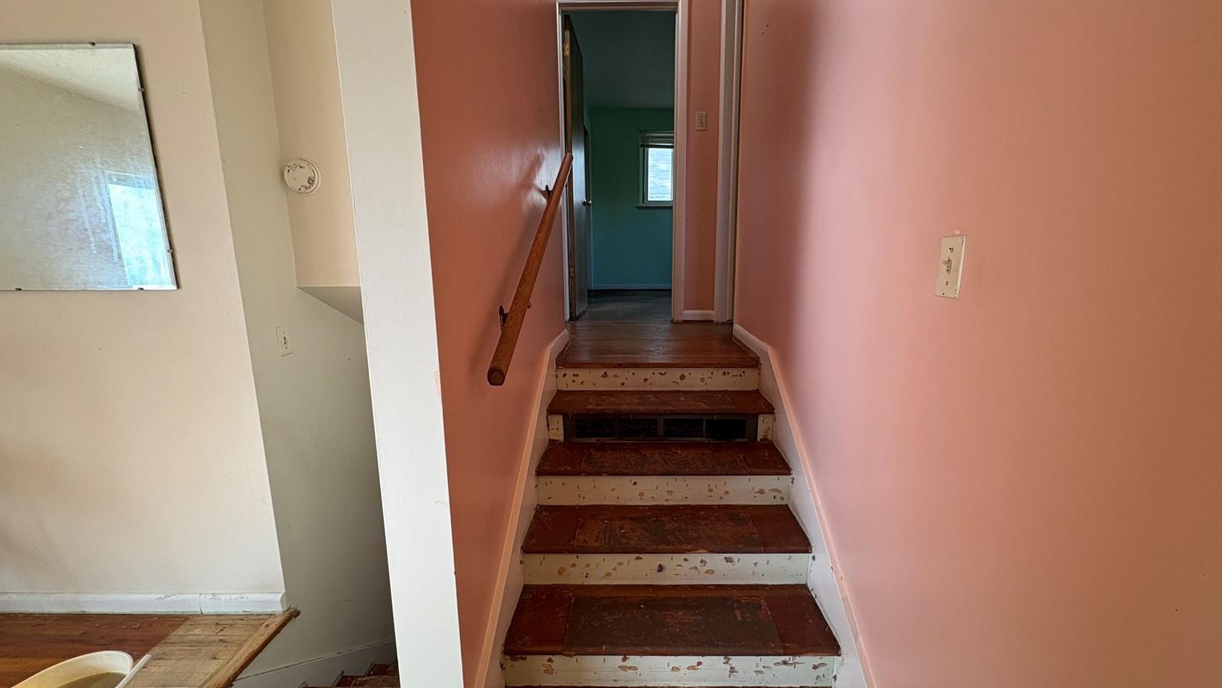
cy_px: 356
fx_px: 518
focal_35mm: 16
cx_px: 631
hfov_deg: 99.3
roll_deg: +0.5
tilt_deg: -10.8
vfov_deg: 67.1
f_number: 2.2
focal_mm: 2.22
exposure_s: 1/60
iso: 200
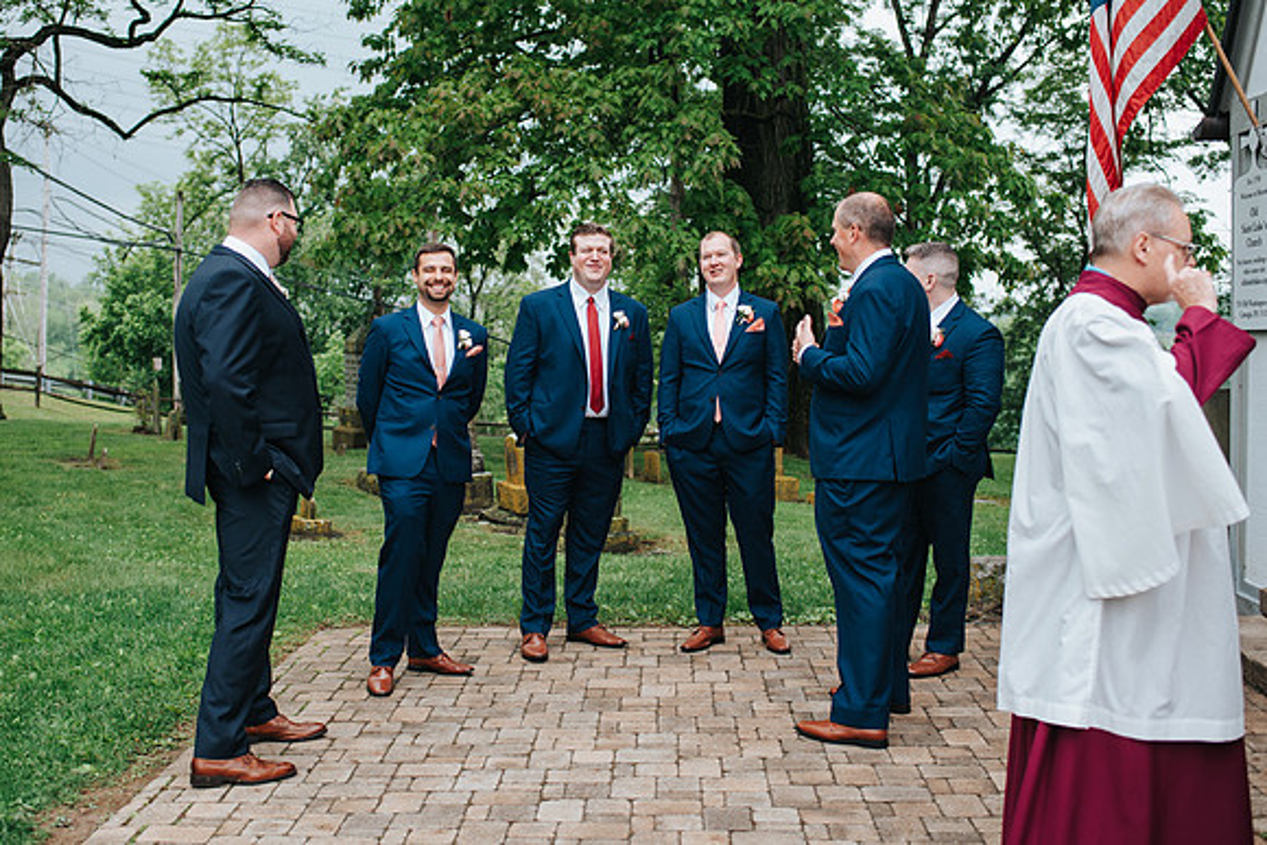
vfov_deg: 31.3
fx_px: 1509
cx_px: 567
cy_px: 371
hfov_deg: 45.5
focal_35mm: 43
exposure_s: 1/640
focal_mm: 35
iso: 180
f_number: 2.8
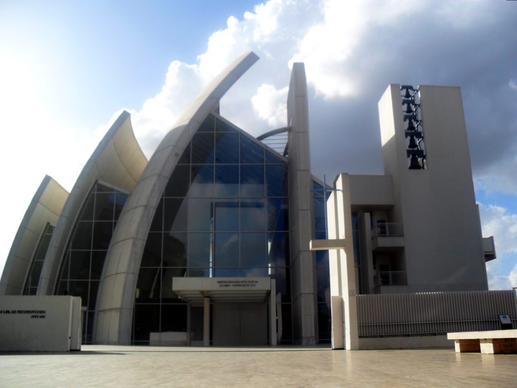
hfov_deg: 52.6
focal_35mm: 35
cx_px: 258
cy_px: 194
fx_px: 523
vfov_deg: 40.7
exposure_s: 1/180
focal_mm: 6.3
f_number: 7.6
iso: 80
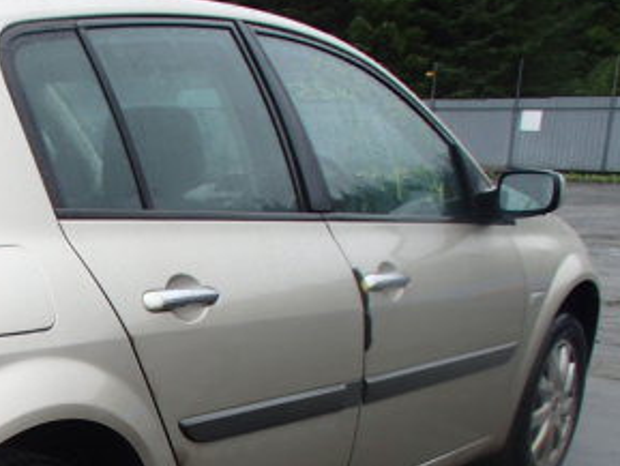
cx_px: -26
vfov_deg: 23.0
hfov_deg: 28.8
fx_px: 1111
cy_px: 432
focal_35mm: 62
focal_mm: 5
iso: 100
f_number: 3.9
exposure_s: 1/80
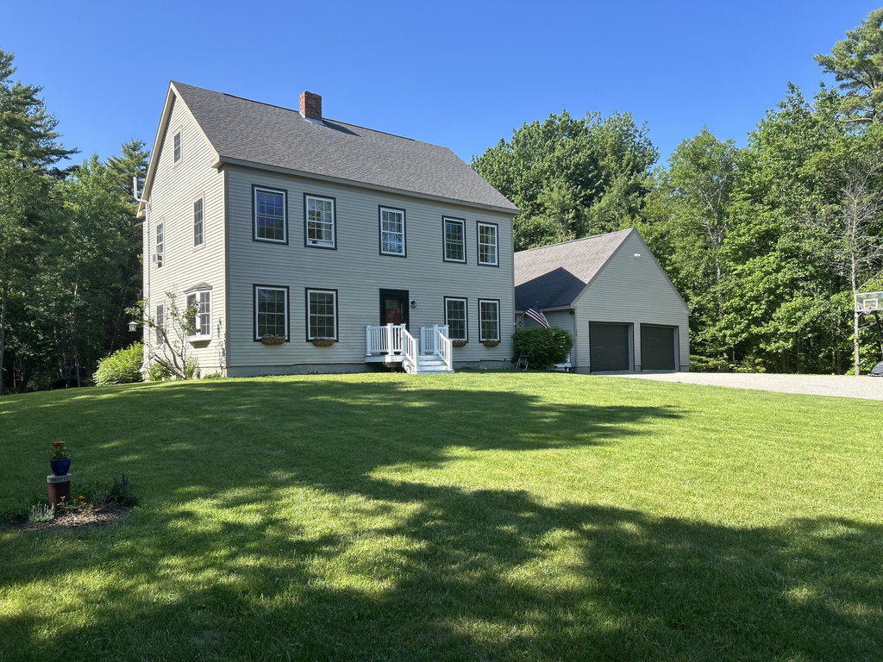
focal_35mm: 26
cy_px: 331
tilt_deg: +2.2
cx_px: 442
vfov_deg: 53.1
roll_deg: +1.4
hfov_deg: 67.3
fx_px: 663
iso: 50
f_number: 1.5
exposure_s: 1/1597
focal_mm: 5.7
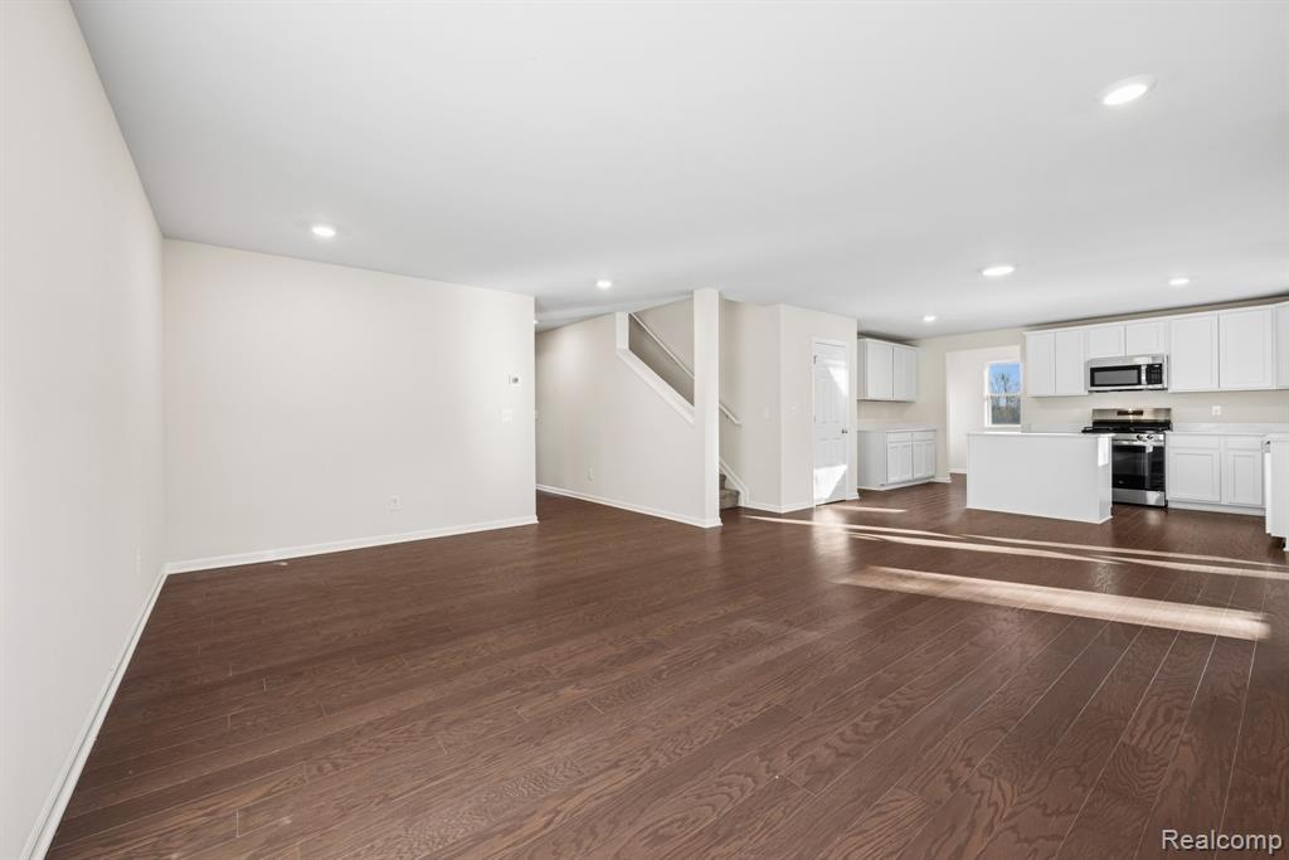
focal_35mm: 14
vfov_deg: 81.2
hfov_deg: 104.2
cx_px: 644
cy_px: 430
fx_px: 501
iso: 100
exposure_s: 1/1.25
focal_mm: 14
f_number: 9
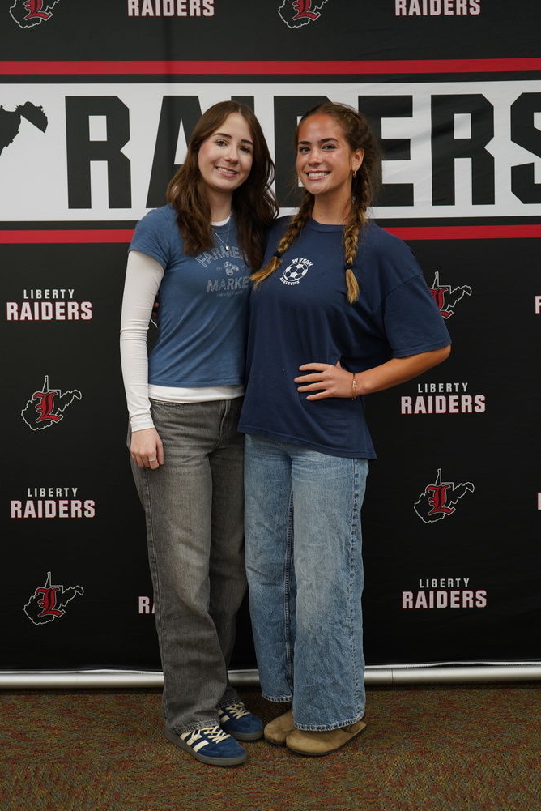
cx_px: 266
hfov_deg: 29.9
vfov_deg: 43.6
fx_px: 1014
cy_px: 408
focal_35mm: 45
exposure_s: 1/40
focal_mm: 44
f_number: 4.5
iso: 400
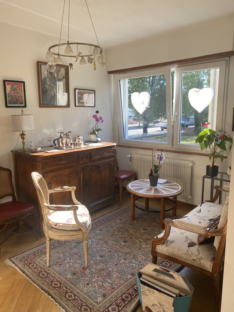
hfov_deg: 53.1
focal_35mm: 26
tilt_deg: -8.9
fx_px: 234
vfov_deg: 67.3
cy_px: 156
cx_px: 117
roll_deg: +0.1
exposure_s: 1/122
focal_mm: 4.25
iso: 32
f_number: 1.8
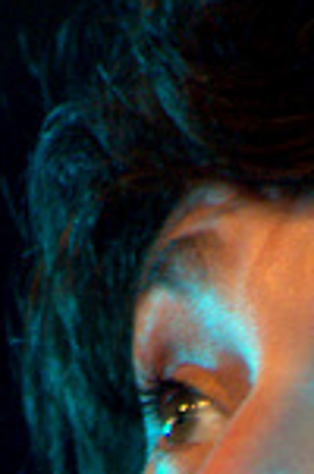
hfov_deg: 0.7
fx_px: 25418
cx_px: 512
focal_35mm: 1934
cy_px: 998
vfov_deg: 1.1
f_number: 5.6
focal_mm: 270
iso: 2500
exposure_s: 1/250
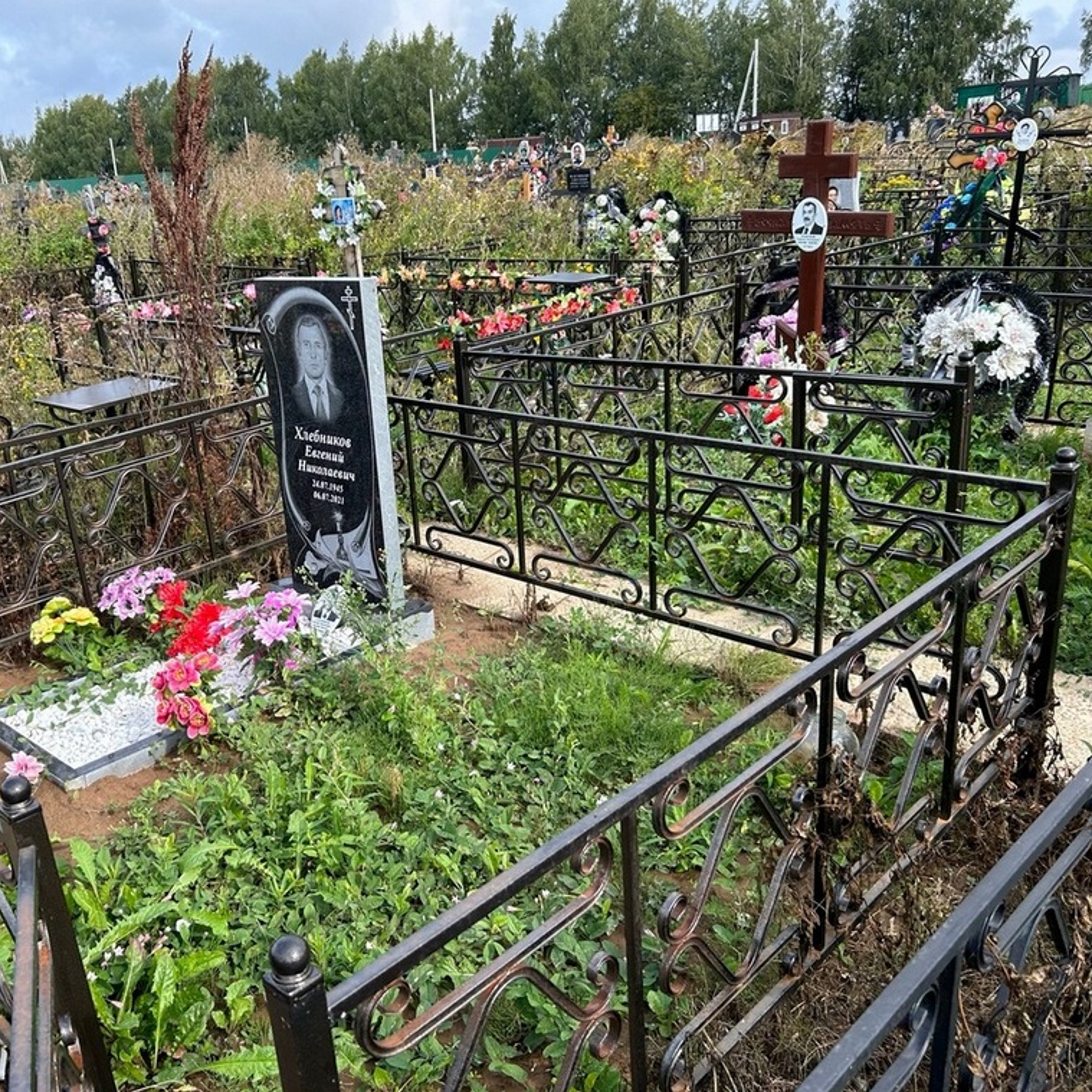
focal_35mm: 31
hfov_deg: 52.0
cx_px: 416
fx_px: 1106
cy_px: 542
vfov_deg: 52.5
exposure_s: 1/1171
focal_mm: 5.7
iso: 50
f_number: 1.5
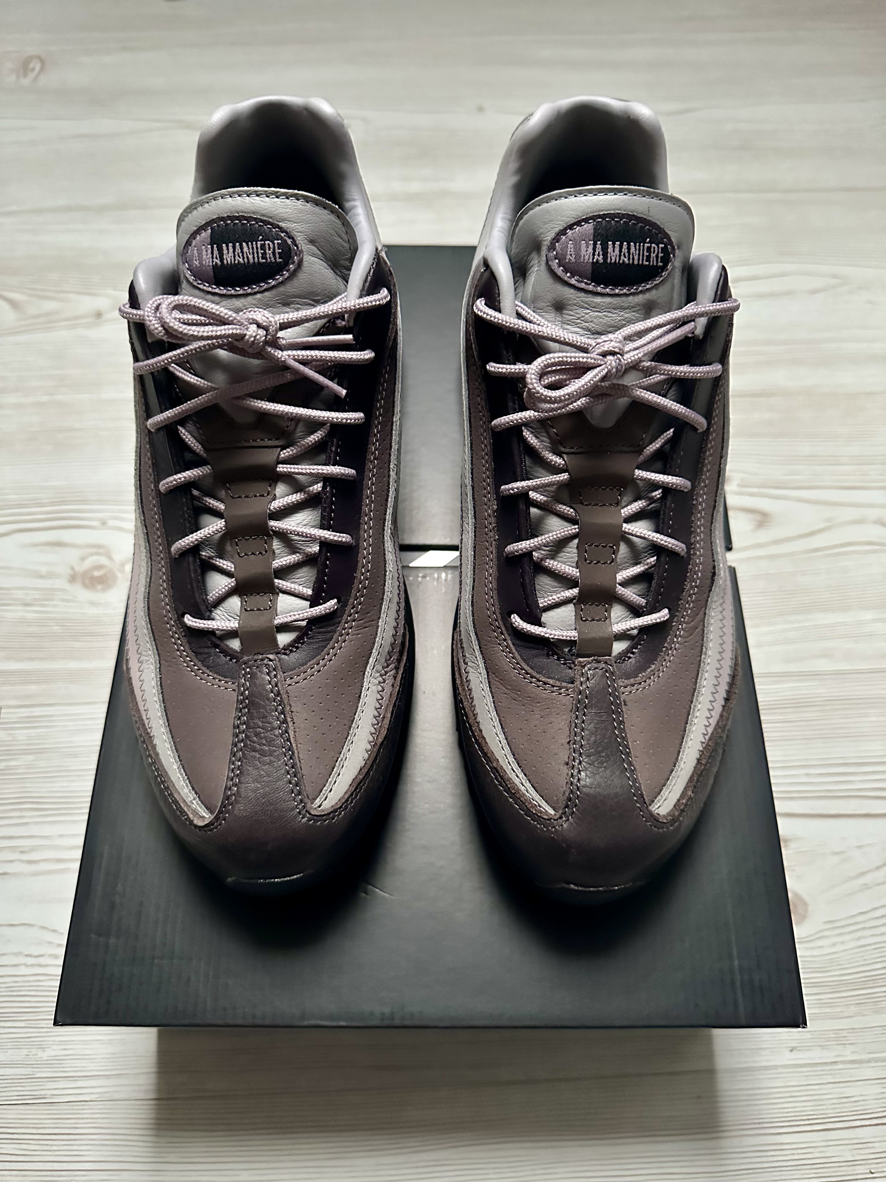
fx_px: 819
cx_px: 443
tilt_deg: -64.3
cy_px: 591
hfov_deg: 56.8
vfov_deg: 71.6
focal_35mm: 24
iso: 1000
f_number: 1.78
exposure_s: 1/39
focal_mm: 6.86
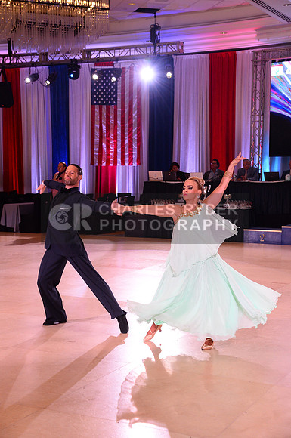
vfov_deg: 34.5
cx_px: 146
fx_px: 705
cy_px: 219
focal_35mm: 58
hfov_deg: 23.3
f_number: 6.3
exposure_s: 1/250
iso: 2500
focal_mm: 58
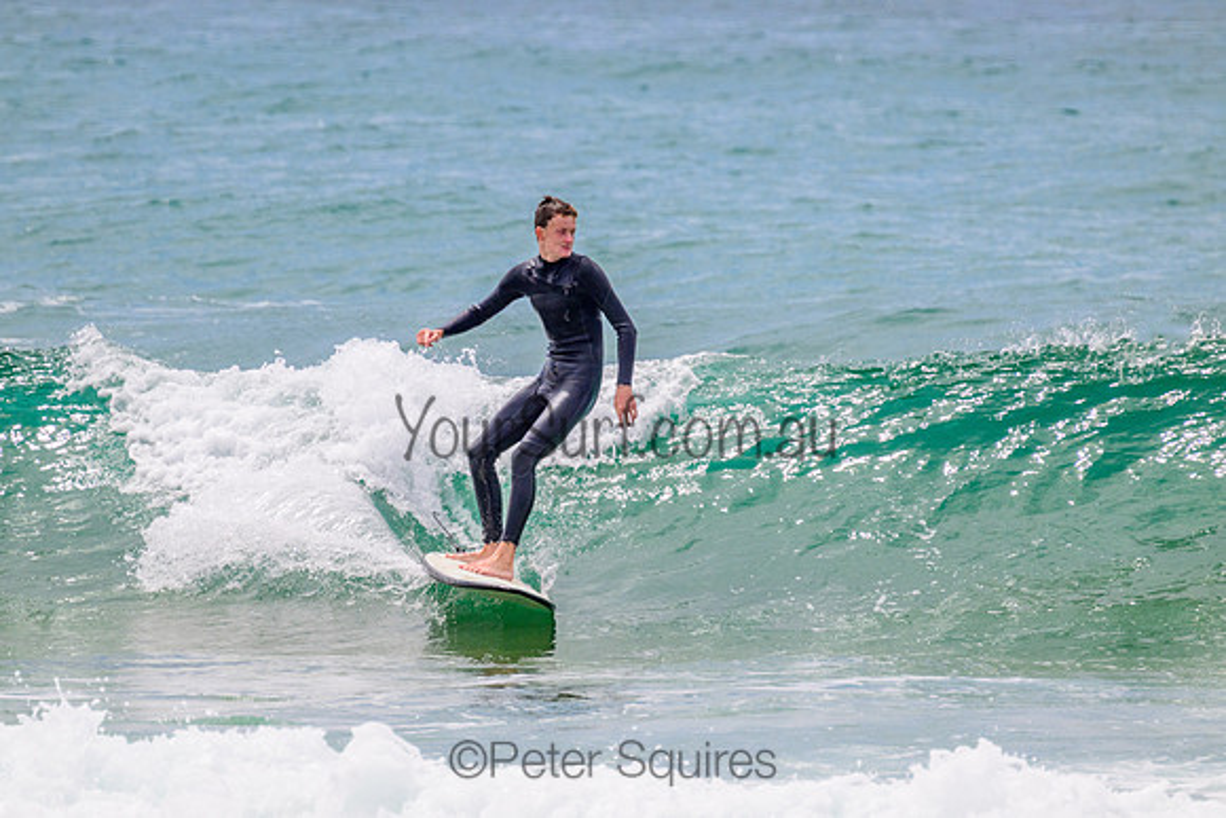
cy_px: 409
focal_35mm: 800
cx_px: 613
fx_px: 27250
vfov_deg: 1.7
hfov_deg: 2.6
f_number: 11
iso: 900
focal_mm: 800
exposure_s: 1/2000
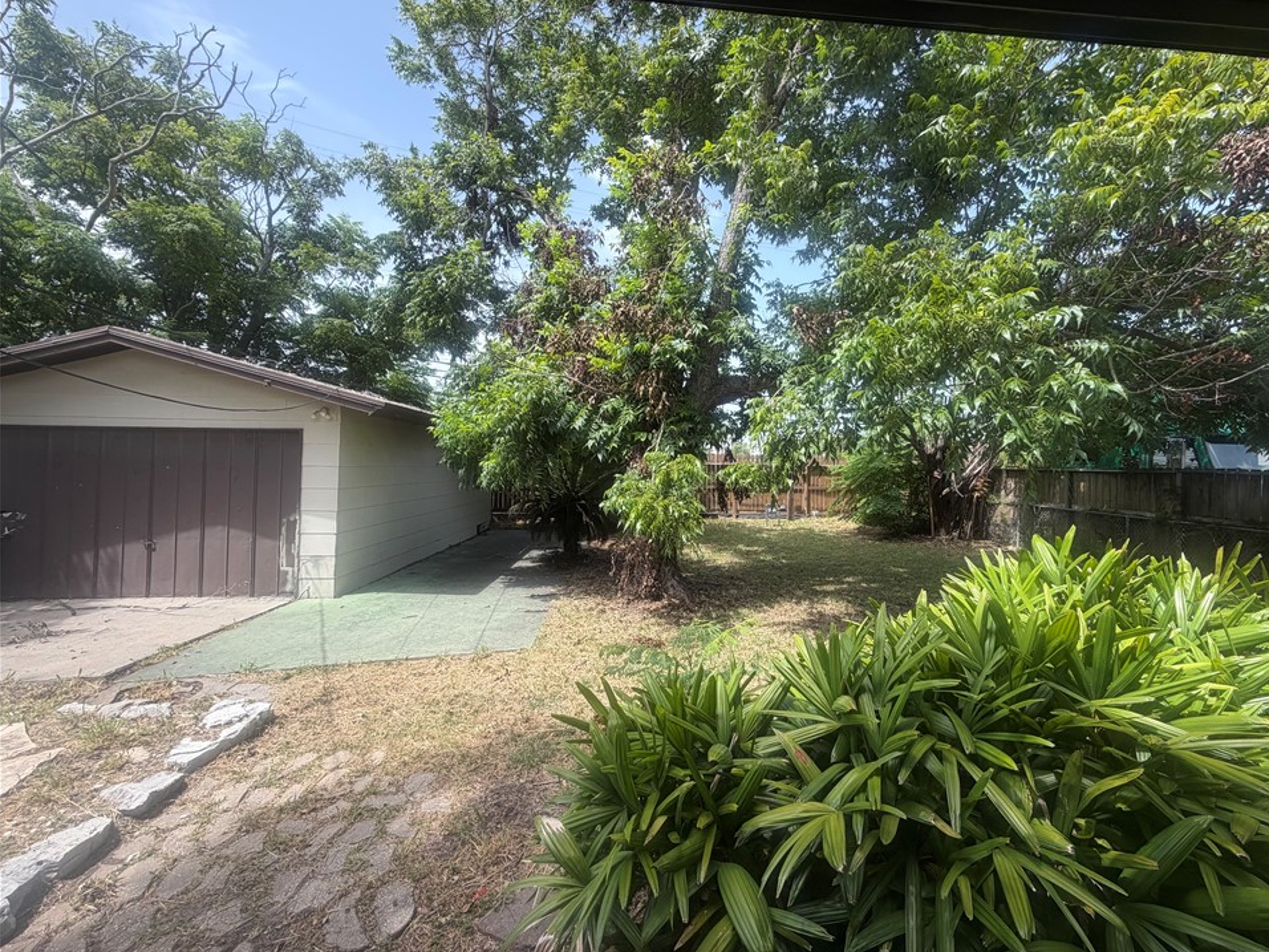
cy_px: 447
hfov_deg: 98.0
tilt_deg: +0.8
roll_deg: +0.0
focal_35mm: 15
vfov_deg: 81.7
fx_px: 550
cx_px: 678
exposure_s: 1/502
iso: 50
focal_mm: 2.22
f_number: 2.2
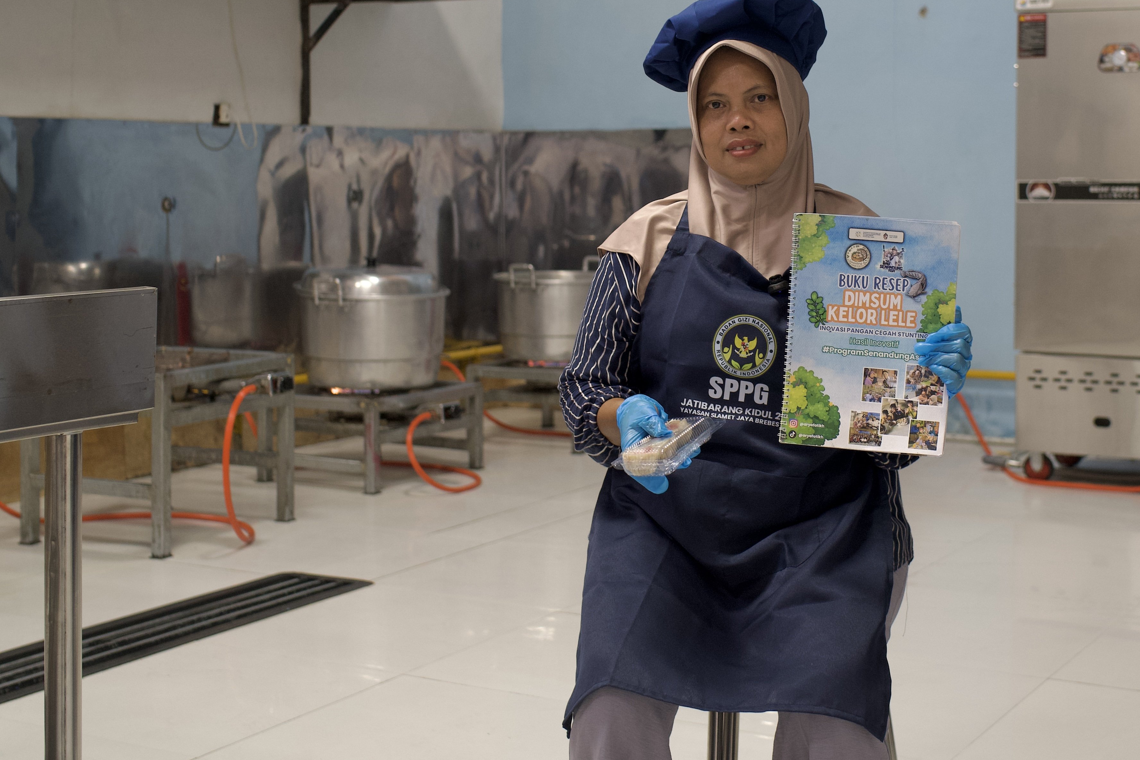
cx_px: 731
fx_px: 1868
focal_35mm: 59
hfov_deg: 33.7
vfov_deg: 22.8
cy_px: 203
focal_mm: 35
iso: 640
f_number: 3.2
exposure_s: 1/100
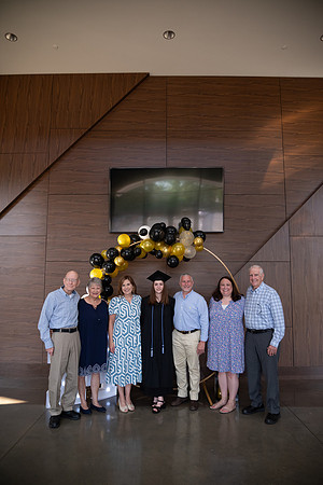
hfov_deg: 53.1
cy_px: 242
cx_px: 162
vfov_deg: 73.7
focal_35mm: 24
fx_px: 323
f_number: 4
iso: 1600
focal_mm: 24
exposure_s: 1/200
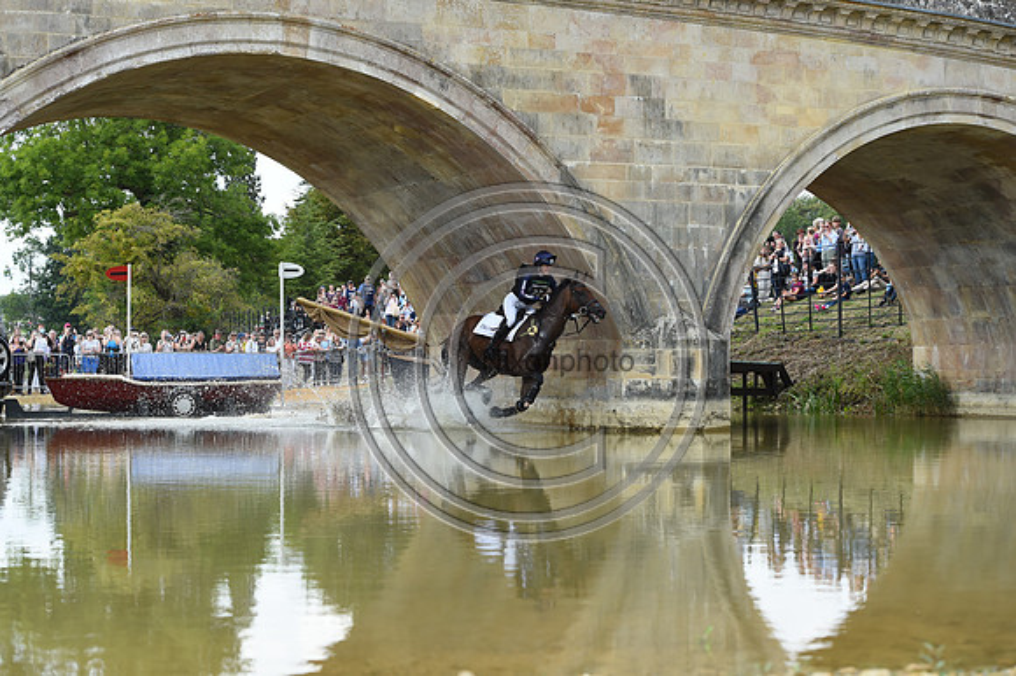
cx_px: 508
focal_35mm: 70
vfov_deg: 19.4
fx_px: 1974
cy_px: 338
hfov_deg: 28.9
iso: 640
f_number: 5.6
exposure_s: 1/1250
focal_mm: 70
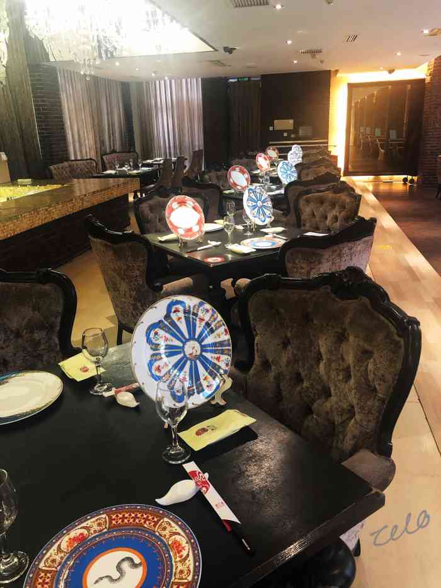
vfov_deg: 63.4
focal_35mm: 28
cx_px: 220
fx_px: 476
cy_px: 294
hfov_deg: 49.8
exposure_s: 1/13
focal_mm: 4
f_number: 1.8
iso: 100
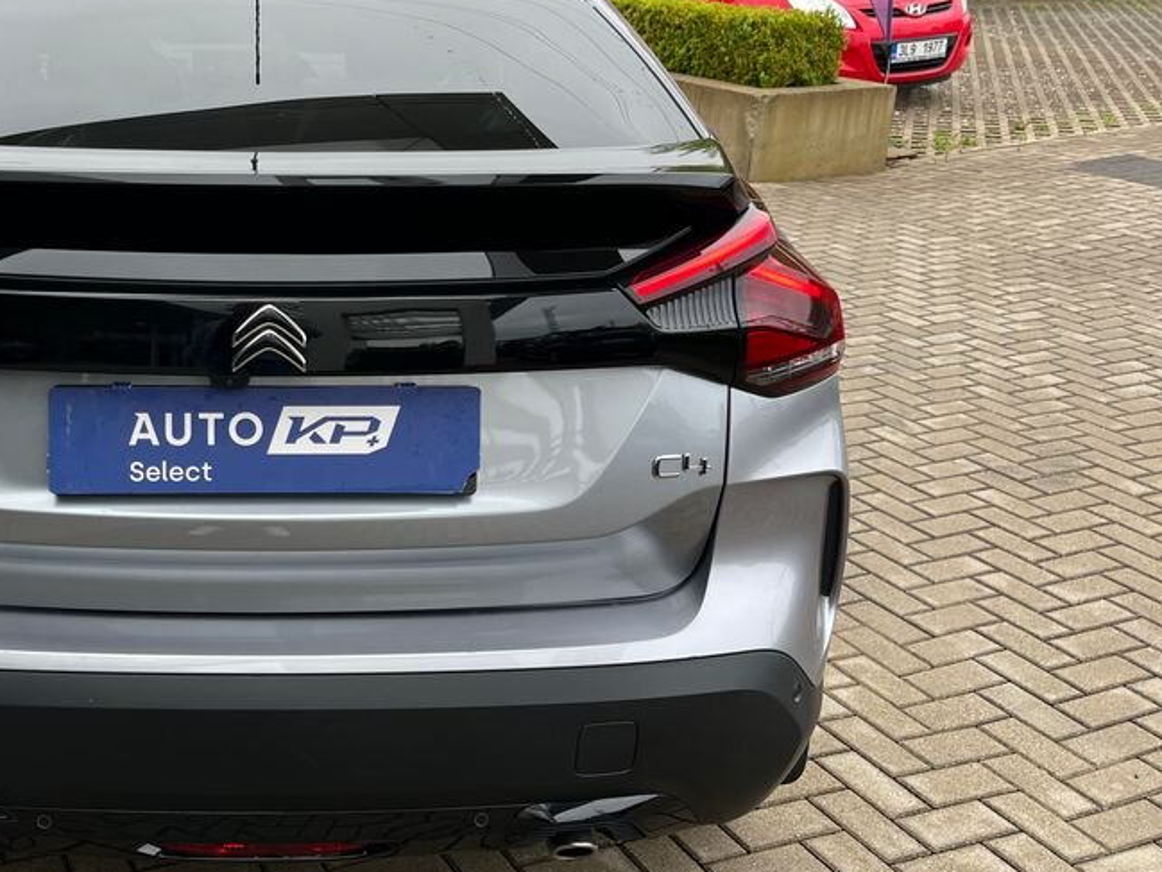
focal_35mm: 41
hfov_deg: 43.8
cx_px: 247
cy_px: 410
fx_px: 1377
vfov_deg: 35.1
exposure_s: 1/362
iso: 50
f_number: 1.6
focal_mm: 5.1
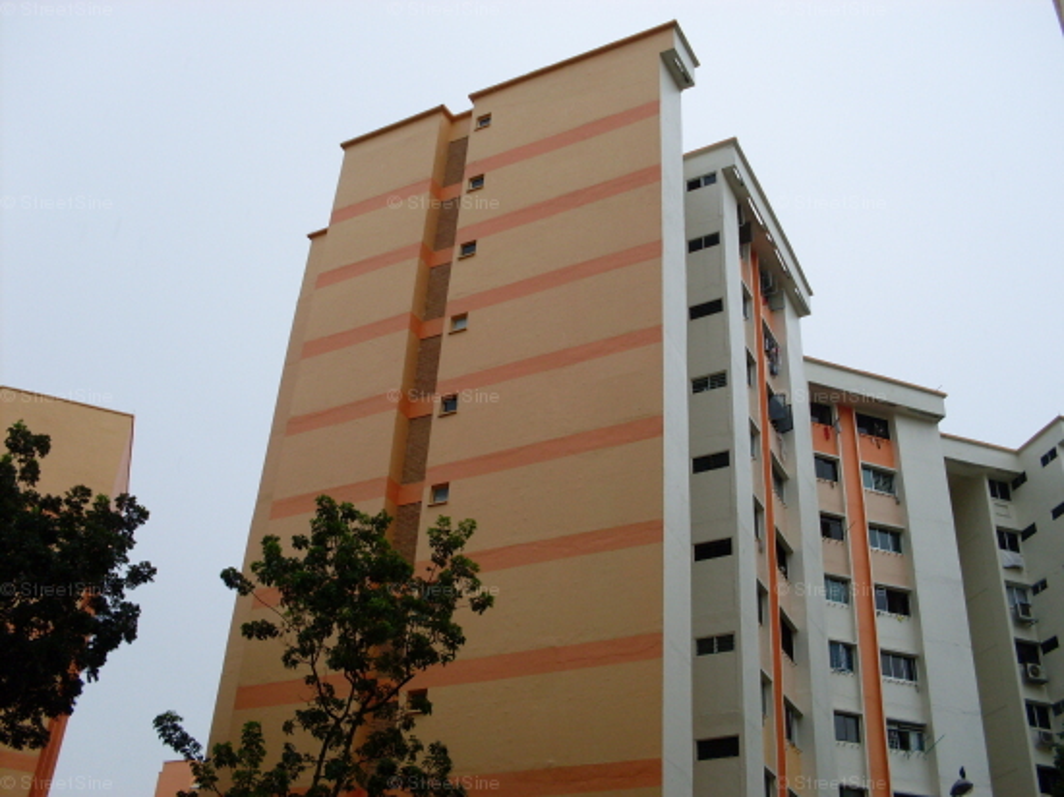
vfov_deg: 37.7
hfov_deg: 49.0
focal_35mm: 38
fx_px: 1168
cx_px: 532
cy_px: 398
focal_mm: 6.3
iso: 80
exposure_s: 1/500
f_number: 2.8
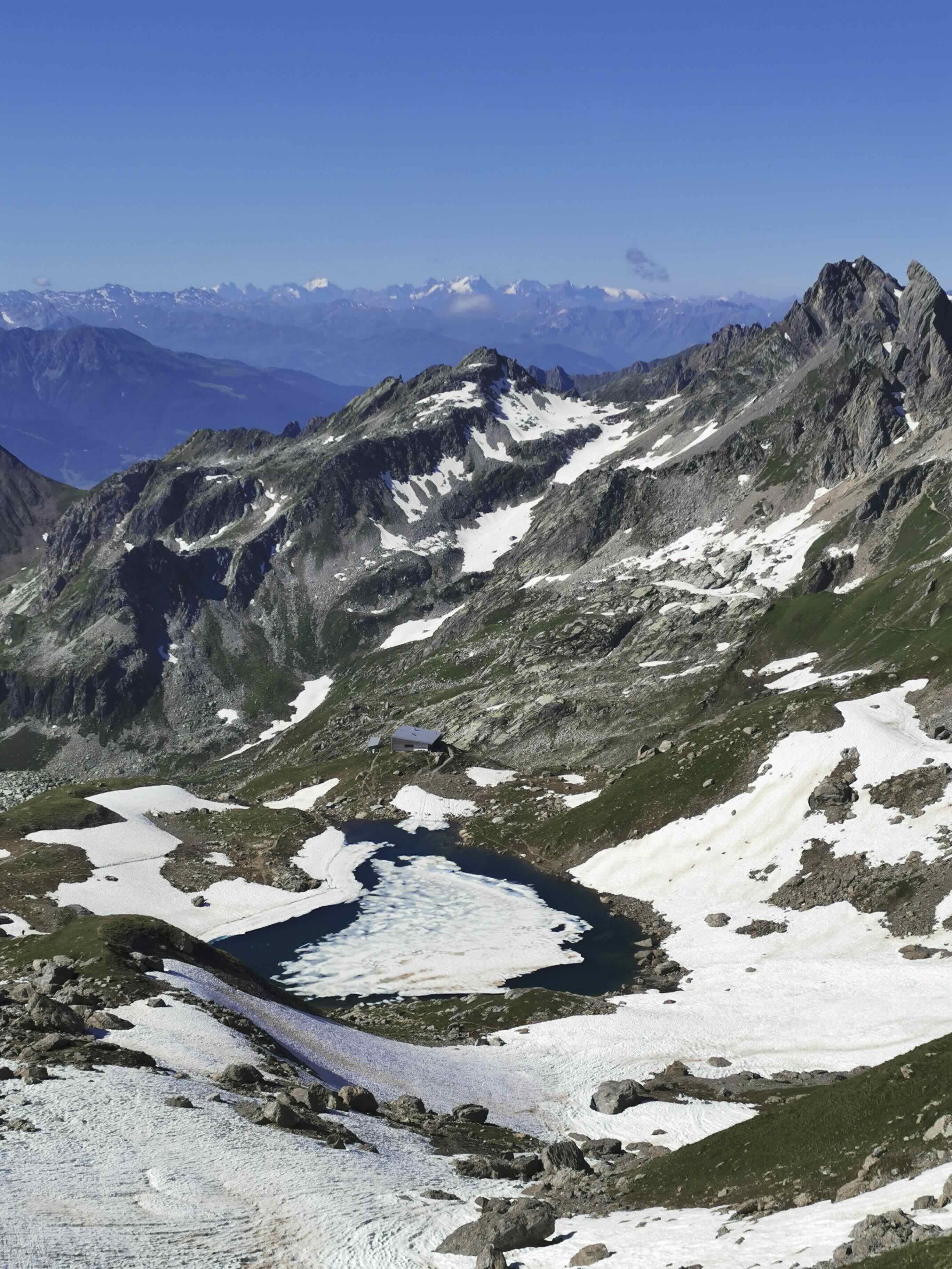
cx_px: 476
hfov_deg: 27.5
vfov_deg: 36.2
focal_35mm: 53
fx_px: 1943
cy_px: 634
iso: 50
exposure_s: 1/7143
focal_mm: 5.56
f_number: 1.6
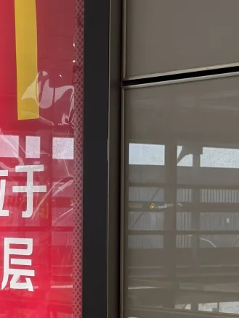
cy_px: 222
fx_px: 1299
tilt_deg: +0.4
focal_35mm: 141
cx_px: -61
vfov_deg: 14.0
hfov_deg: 10.3
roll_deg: -0.3
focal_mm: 6.76
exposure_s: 1/100
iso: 80
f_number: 1.78
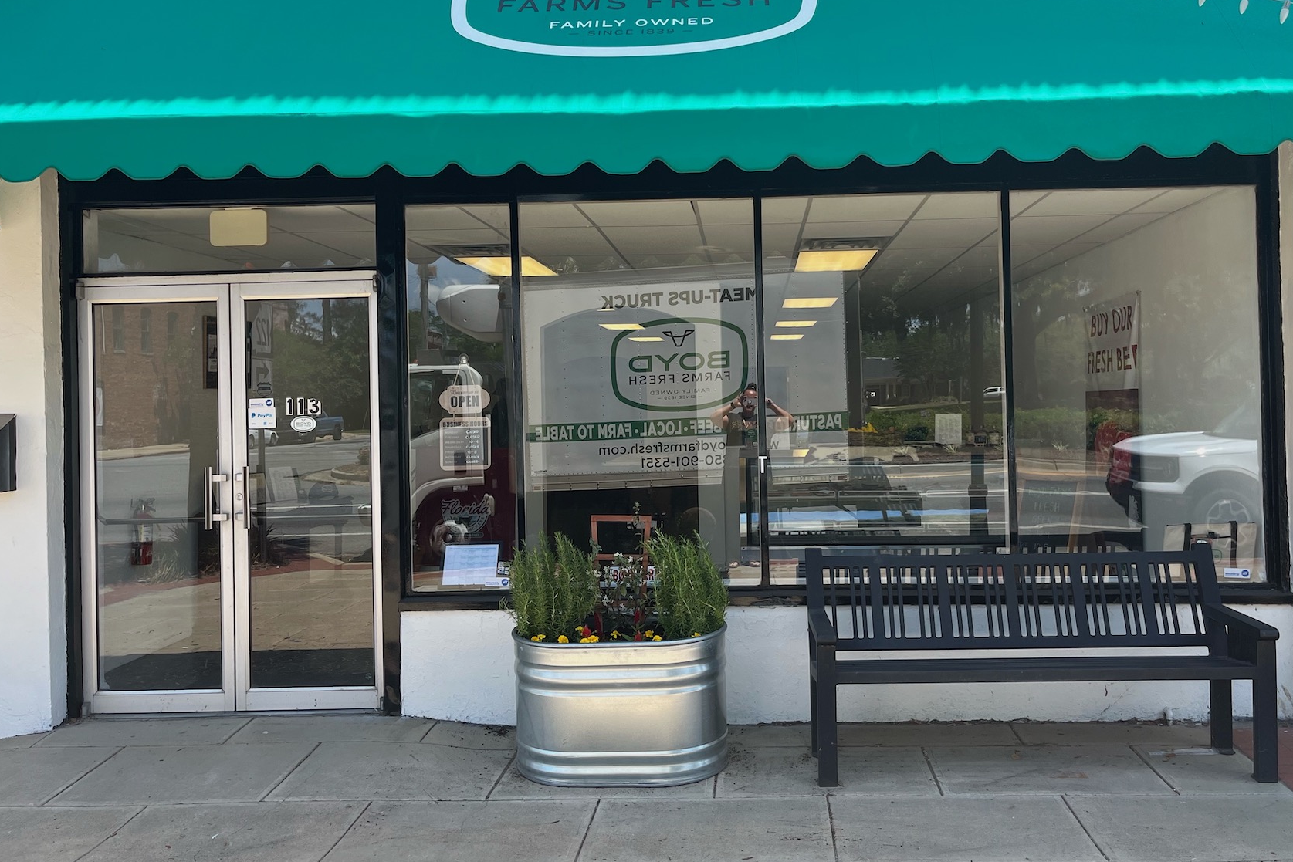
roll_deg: +0.8
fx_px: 1113
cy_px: 384
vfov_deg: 42.3
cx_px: 706
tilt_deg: +1.0
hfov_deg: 60.2
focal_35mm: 31
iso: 50
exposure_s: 1/951
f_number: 1.6
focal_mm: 5.1
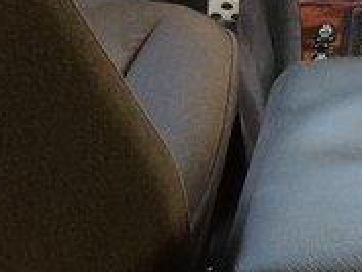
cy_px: -138
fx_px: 1130
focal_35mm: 108
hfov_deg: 17.1
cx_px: 470
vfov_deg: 13.0
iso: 64
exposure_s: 1/33
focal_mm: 4.15
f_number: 2.2
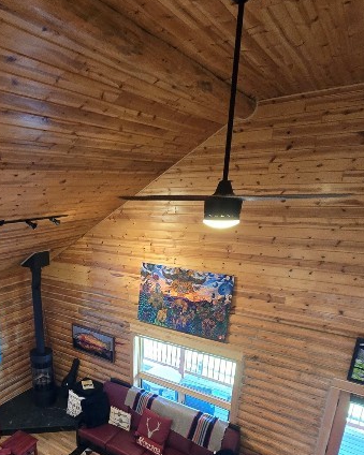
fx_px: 310
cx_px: 93
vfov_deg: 70.5
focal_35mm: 23
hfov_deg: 57.9
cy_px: 304
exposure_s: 1/60
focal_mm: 2.2
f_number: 2.2
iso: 640
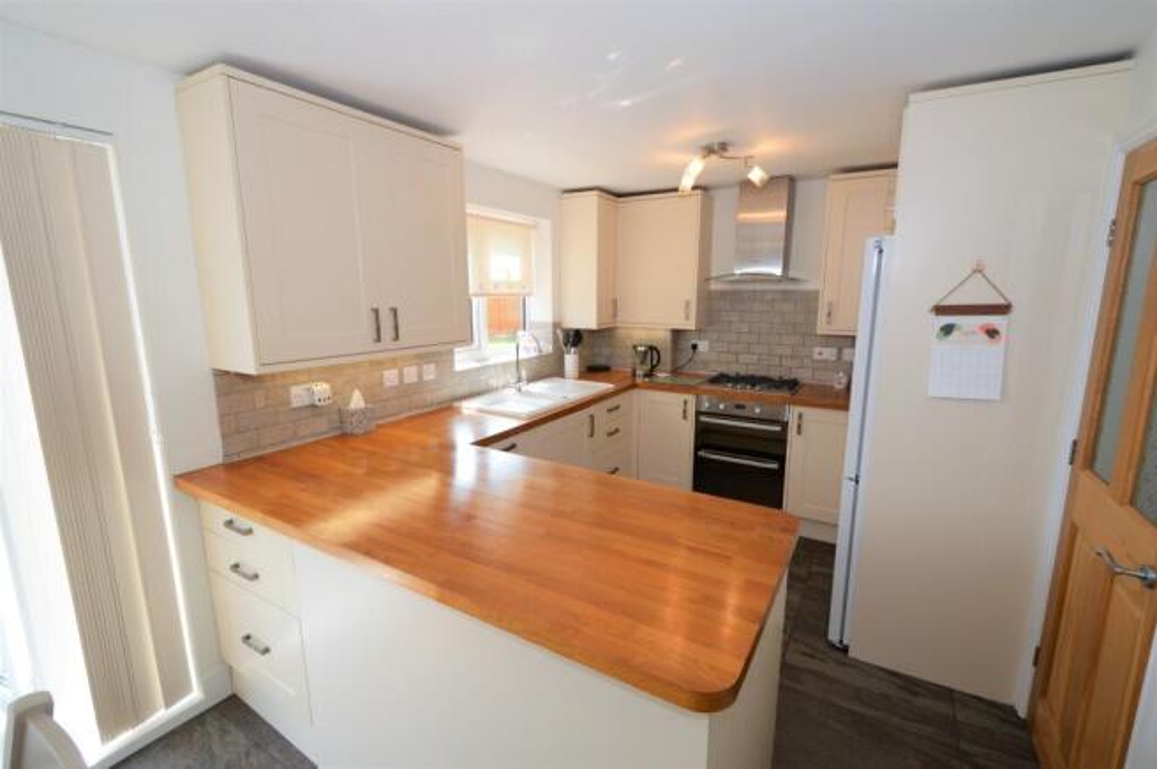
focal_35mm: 15
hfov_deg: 100.4
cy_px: 384
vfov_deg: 77.2
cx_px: 578
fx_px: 482
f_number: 5.6
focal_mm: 10
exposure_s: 1/125
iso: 320
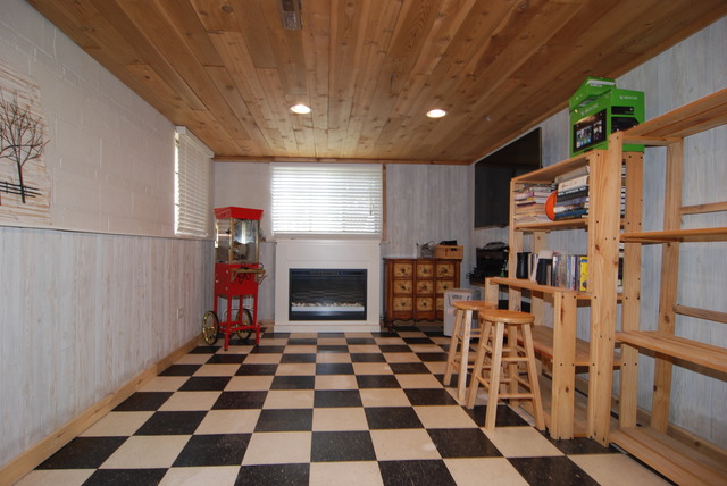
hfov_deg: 89.9
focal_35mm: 18
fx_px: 364
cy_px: 243
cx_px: 364
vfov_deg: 67.5
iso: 100
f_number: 5.6
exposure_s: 1/5
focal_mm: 12
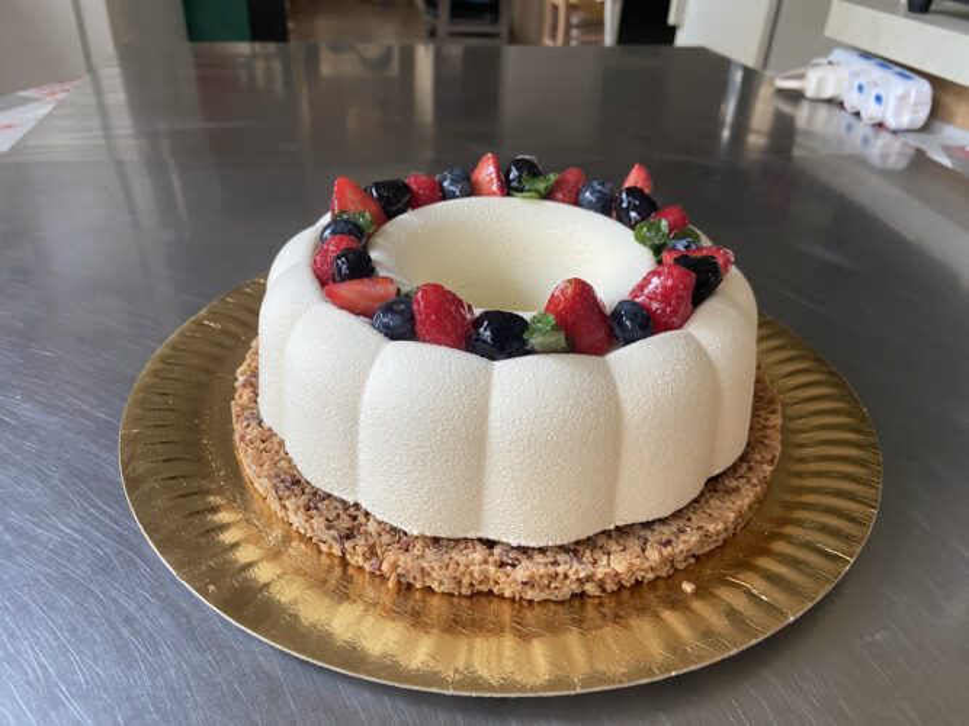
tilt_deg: -34.8
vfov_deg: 53.0
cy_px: 363
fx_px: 728
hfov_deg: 67.3
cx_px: 484
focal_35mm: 26
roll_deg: -3.6
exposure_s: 1/95
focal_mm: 4.25
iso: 125
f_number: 1.8
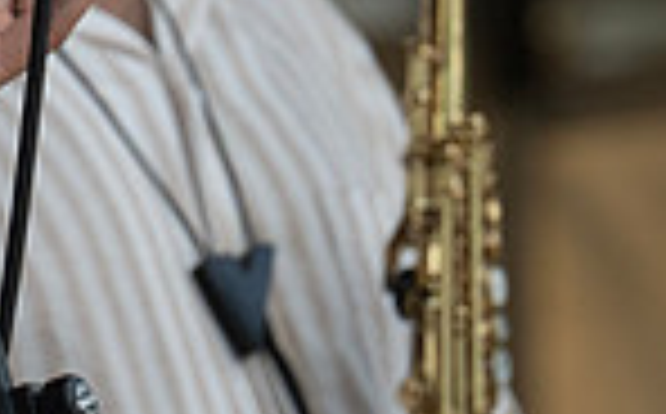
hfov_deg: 1.9
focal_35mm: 1082
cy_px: -371
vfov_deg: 1.2
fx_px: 19609
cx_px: -234
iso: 800
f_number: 5.6
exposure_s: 1/1250
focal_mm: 180
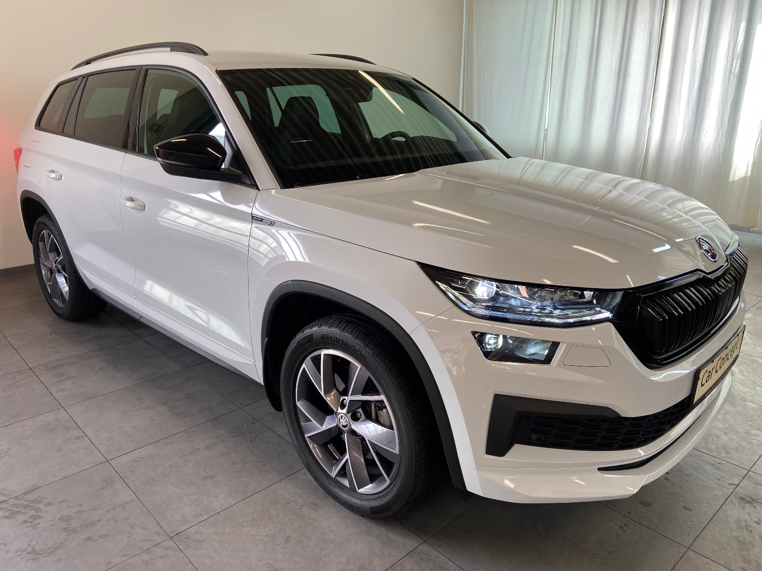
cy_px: 286
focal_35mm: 26
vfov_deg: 53.1
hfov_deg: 67.3
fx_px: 572
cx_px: 381
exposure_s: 1/100
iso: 64
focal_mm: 4.25
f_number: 1.8
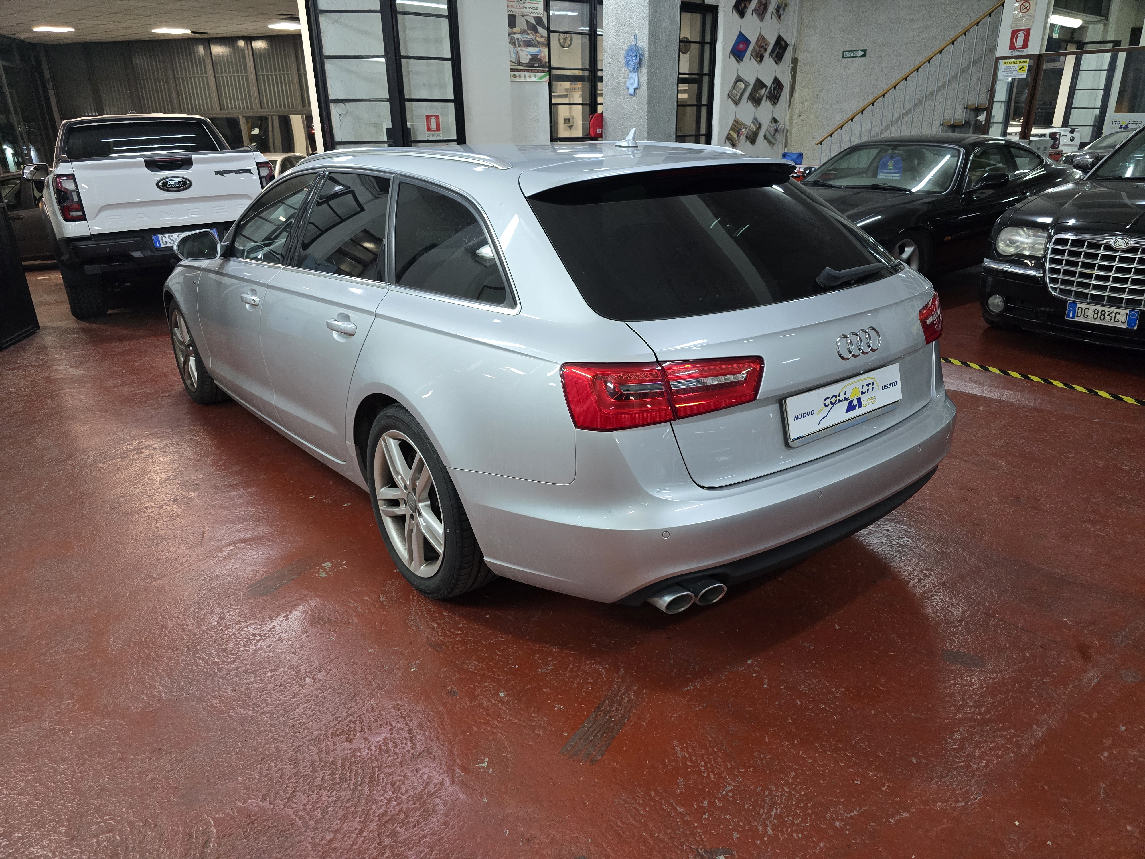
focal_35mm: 23
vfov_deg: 58.9
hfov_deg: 73.9
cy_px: 430
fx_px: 761
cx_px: 572
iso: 500
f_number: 1.7
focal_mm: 6.3
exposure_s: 1/100
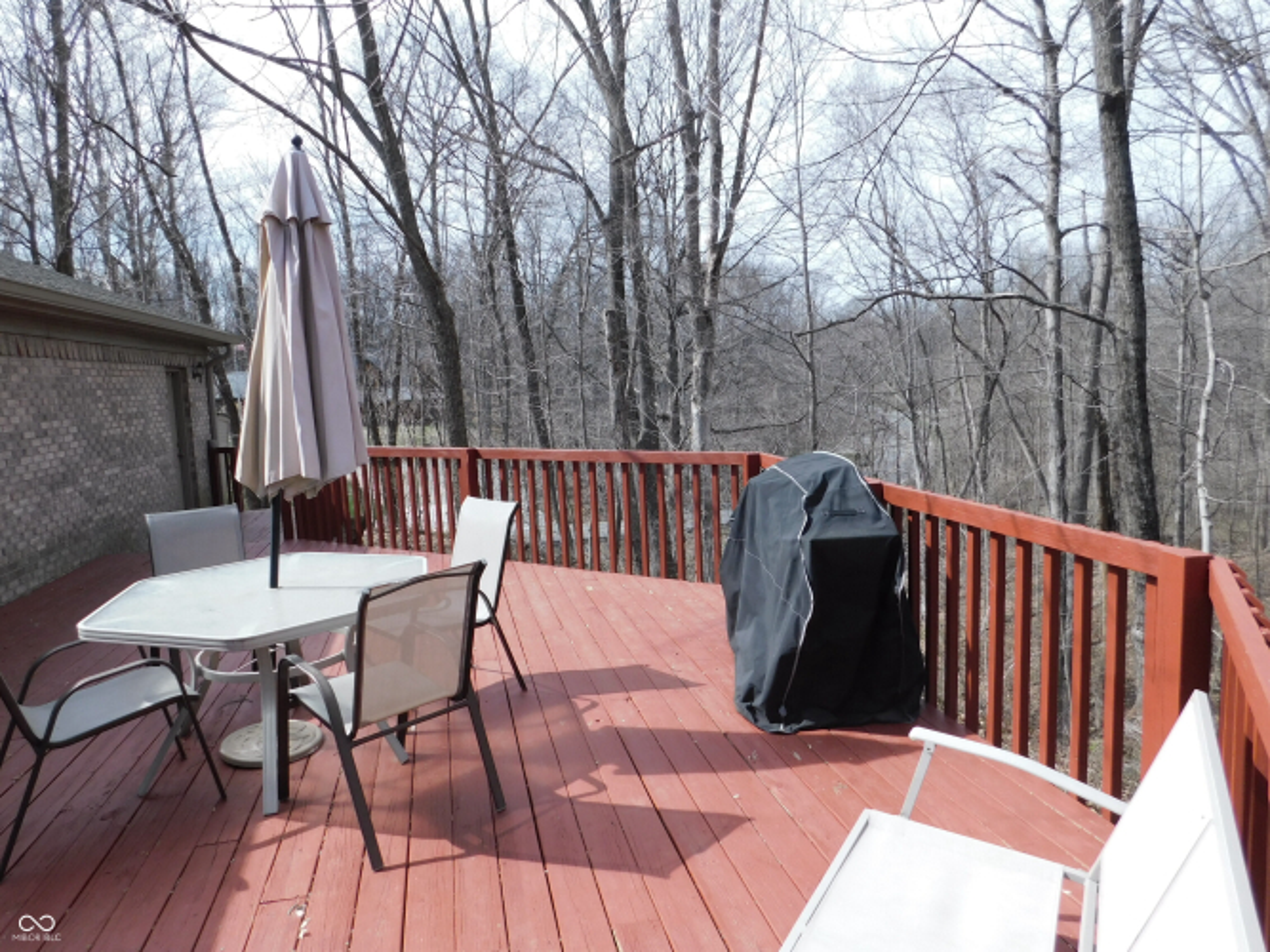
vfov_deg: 58.9
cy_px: 476
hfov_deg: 73.9
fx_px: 844
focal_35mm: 23
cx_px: 635
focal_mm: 4
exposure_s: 1/1000
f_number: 3
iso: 125
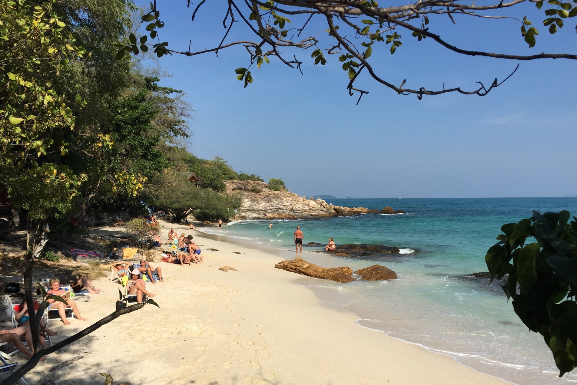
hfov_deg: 60.3
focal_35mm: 31
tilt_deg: -2.4
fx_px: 497
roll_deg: -0.5
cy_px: 221
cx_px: 286
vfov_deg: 42.2
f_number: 2.2
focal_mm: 4.15
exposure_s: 1/3049
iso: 32
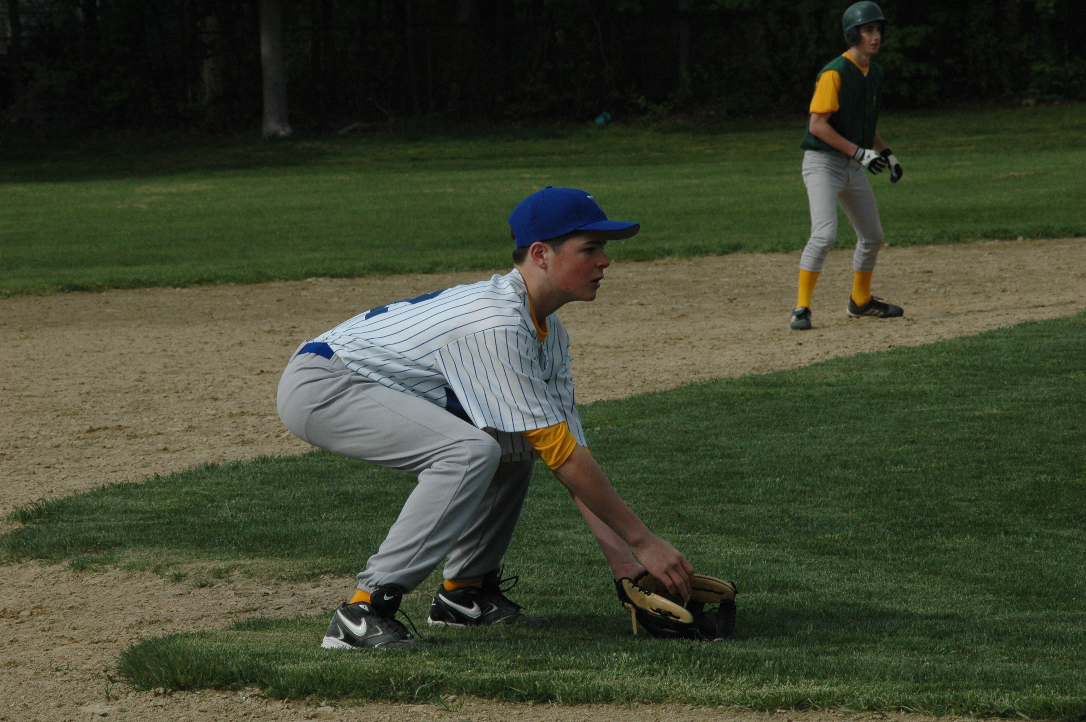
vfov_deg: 6.3
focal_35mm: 218
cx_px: 543
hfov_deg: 9.5
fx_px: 6555
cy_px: 361
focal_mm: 145
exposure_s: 1/500
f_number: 16
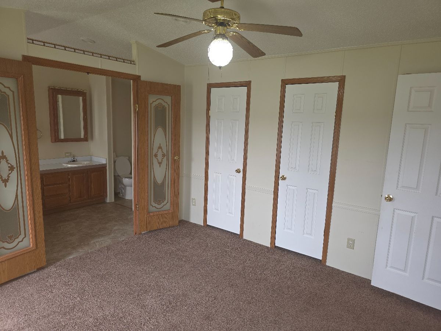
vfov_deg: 58.9
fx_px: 293
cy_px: 166
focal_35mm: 23
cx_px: 220
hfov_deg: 73.9
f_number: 1.7
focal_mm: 6.3
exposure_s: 1/60
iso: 64
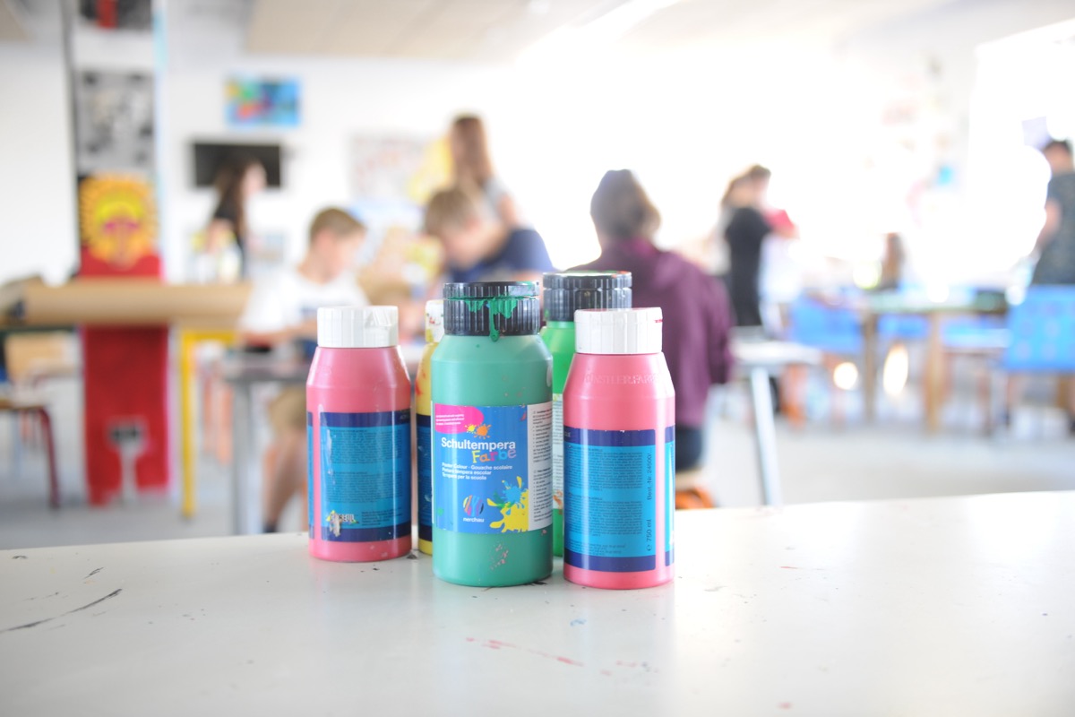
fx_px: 1344
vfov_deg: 29.9
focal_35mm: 45
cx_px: 538
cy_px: 358
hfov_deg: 43.6
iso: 400
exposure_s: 1/40
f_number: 2.8
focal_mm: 45
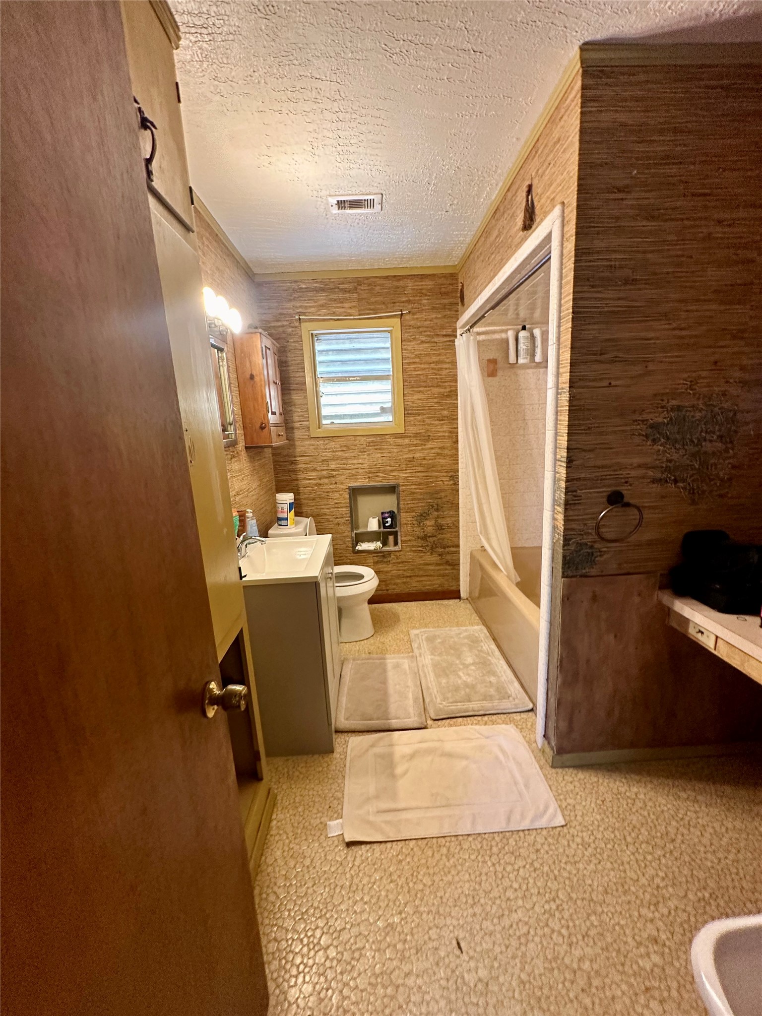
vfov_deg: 102.1
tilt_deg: -7.6
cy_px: 508
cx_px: 381
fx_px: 411
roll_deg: +3.0
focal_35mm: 14
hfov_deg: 85.7
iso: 250
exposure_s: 1/60
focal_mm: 2.22
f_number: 2.2
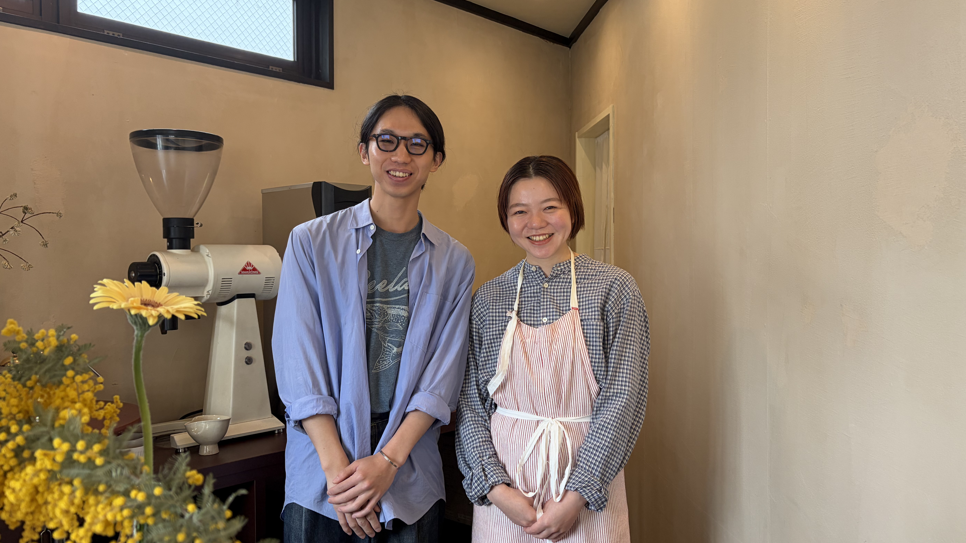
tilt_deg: -0.9
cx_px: 480
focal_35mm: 29
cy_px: 266
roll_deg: +0.7
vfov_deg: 40.2
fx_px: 743
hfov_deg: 66.1
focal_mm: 5.96
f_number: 1.6
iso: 125
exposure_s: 1/112
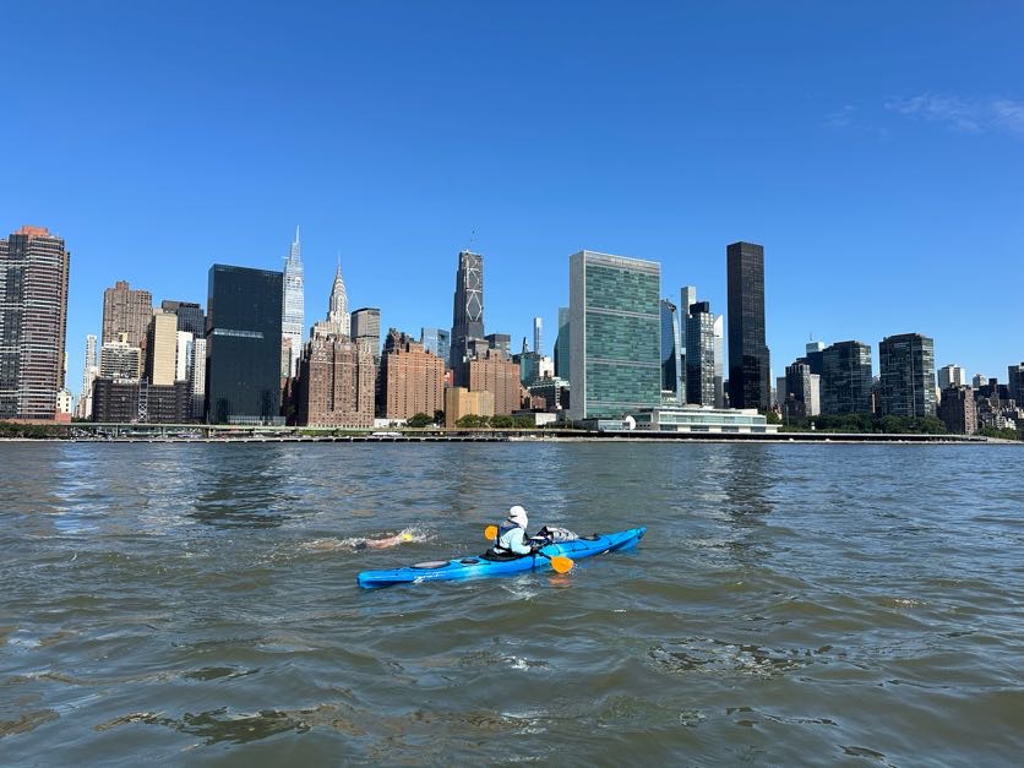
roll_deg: +0.0
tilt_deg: +6.0
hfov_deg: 71.6
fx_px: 710
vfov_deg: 56.8
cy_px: 384
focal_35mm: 24
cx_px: 512
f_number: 1.78
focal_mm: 6.86
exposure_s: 1/4545
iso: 80
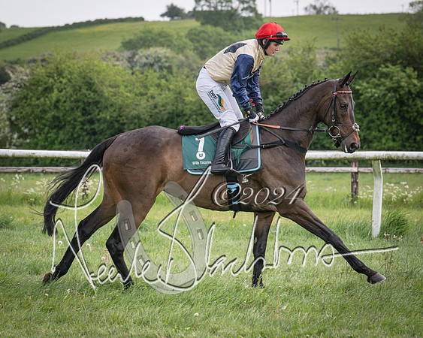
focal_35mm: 154
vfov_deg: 10.0
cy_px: 154
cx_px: 136
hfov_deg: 12.5
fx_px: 1930
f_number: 5
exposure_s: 1/1600
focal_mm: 120
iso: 400
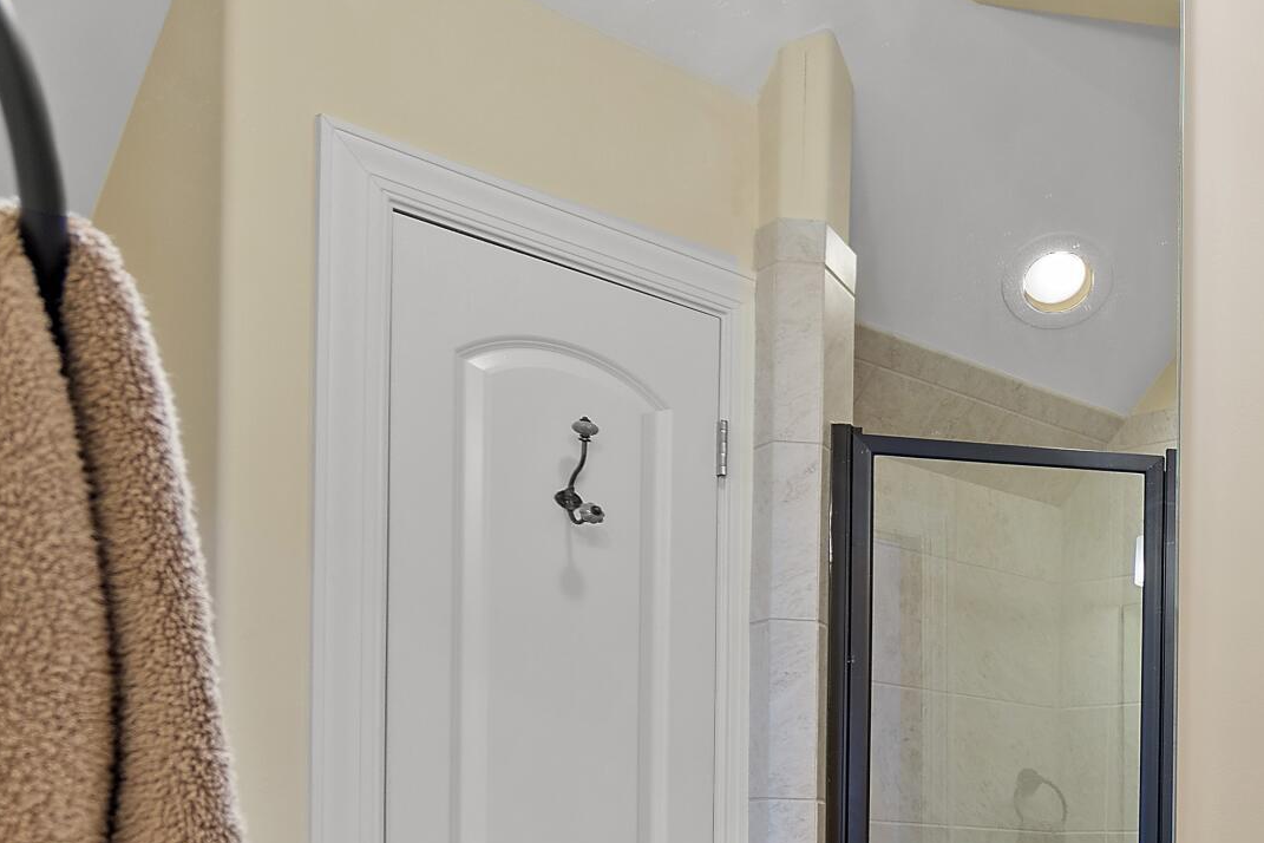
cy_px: 926
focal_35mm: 42
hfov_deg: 32.8
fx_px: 1475
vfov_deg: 28.9
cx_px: 1689
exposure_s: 1/1.67
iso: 100
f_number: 4.5
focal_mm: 10
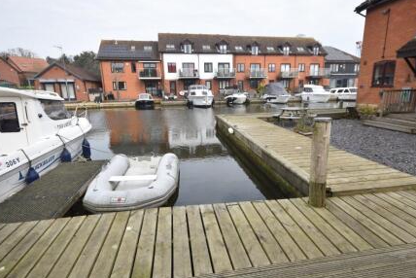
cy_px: 148
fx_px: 231
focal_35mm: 20
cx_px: 219
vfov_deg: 62.0
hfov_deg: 83.9
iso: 280
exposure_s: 1/250
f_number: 8
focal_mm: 12
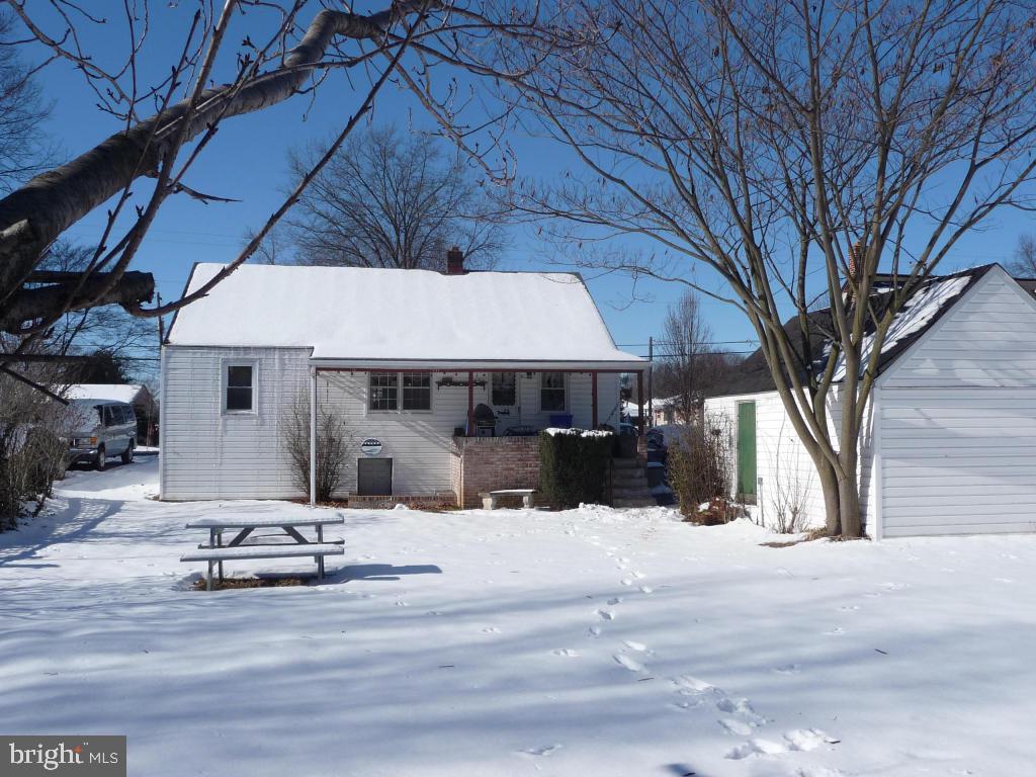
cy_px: 388
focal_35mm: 31
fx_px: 928
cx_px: 518
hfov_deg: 58.4
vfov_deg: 45.4
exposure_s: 1/400
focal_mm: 4.7
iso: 100
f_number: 8
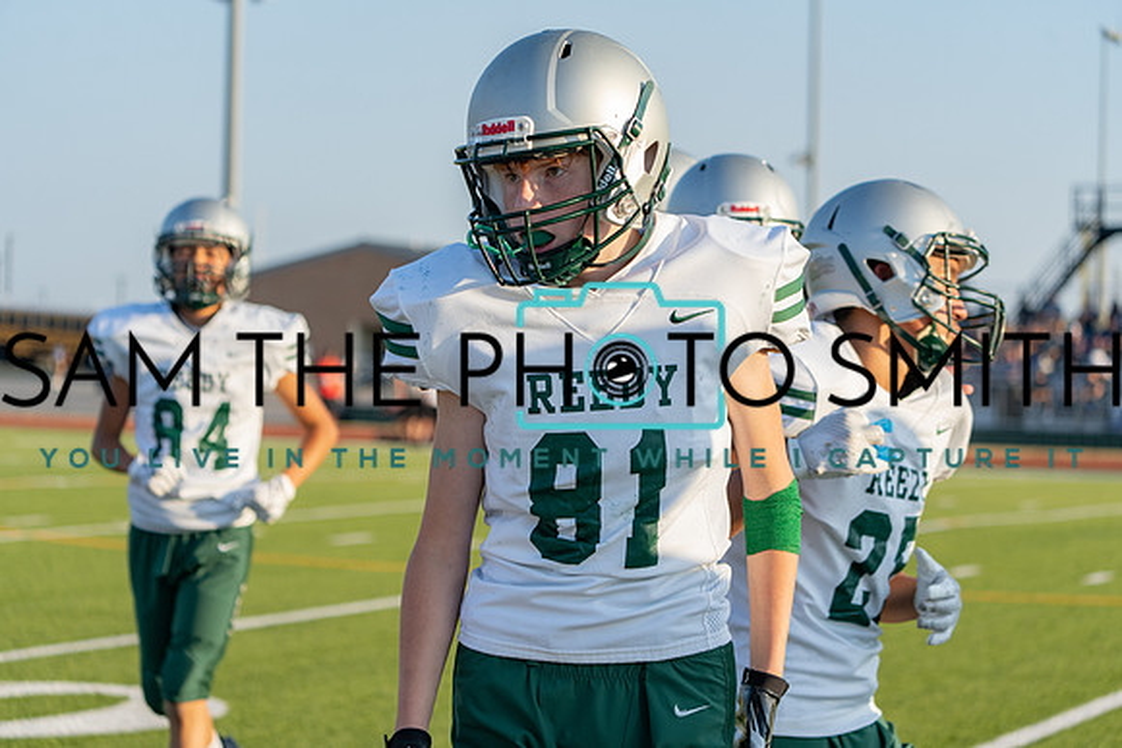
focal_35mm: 100
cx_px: 561
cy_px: 374
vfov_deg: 13.7
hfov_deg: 20.4
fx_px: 3117
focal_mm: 100
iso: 500
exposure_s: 1/1250
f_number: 4.5
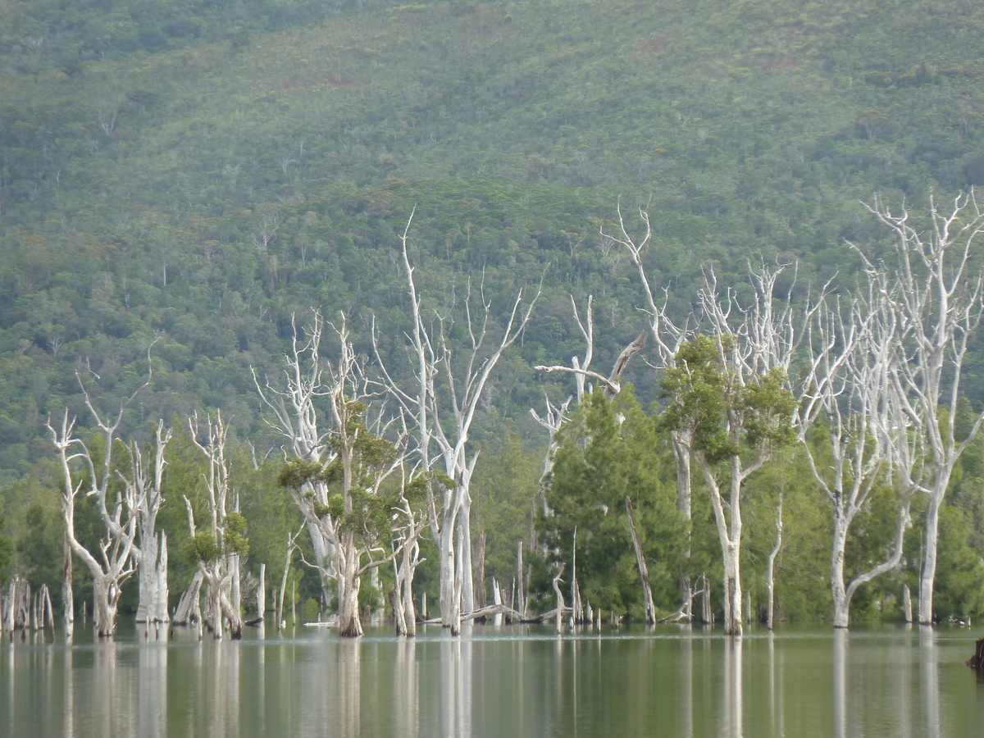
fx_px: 8528
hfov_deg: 6.6
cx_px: 492
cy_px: 369
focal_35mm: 300
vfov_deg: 5.0
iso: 125
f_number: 4.9
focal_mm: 49.2
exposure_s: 1/125
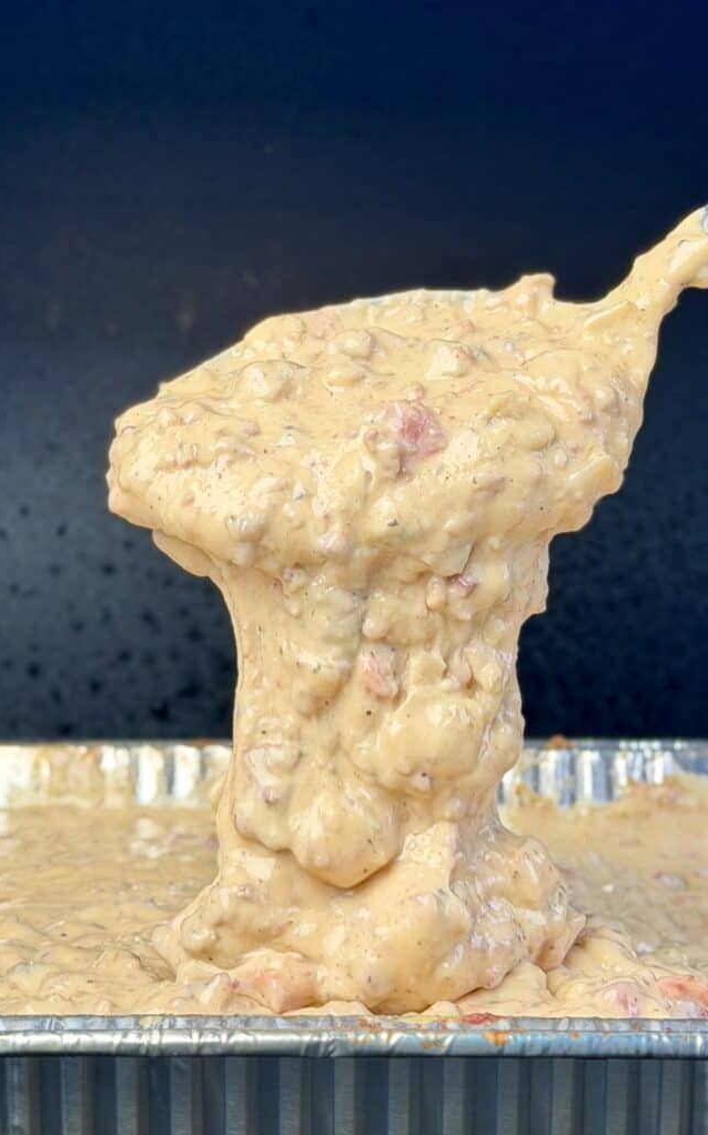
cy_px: 568
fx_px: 1576
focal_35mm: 51
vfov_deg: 39.6
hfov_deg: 25.3
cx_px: 388
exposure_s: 1/121
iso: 64
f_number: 1.78
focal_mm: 6.76
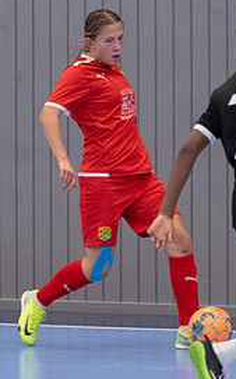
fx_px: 5061
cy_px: 184
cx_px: 92
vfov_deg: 4.3
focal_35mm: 491
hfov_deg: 2.7
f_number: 3.2
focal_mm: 150
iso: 5600
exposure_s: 1/640
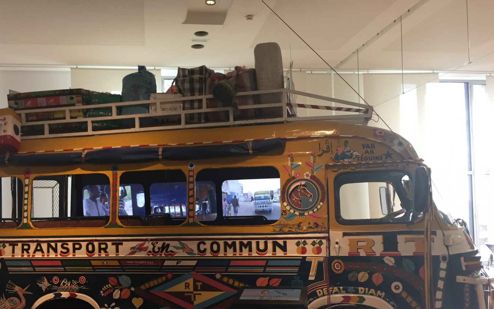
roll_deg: +0.6
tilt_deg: +2.1
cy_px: 200
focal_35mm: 36
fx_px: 485
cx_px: 221
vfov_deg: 35.1
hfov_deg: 53.9
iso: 100
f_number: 2.2
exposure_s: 1/33
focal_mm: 4.15
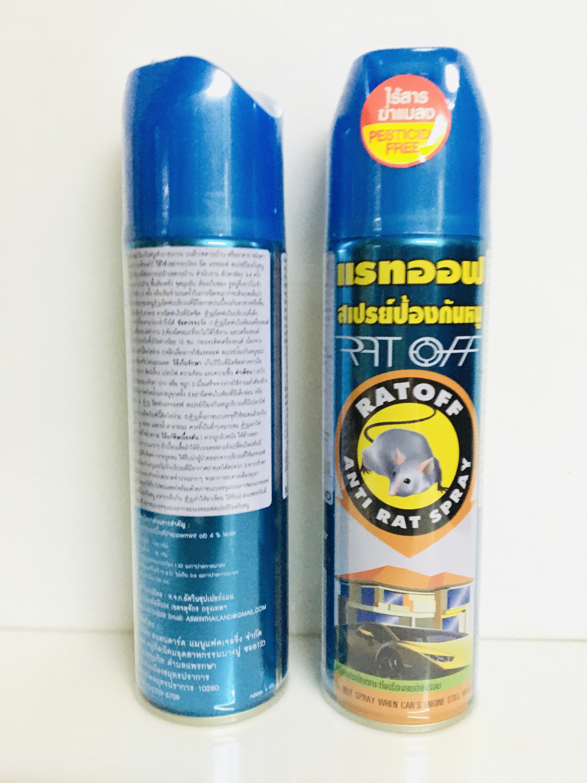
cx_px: 294
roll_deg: -2.1
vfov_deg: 61.7
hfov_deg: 48.2
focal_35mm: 29
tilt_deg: -4.7
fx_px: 656
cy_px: 392
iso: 320
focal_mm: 4.15
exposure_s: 1/17
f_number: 2.2
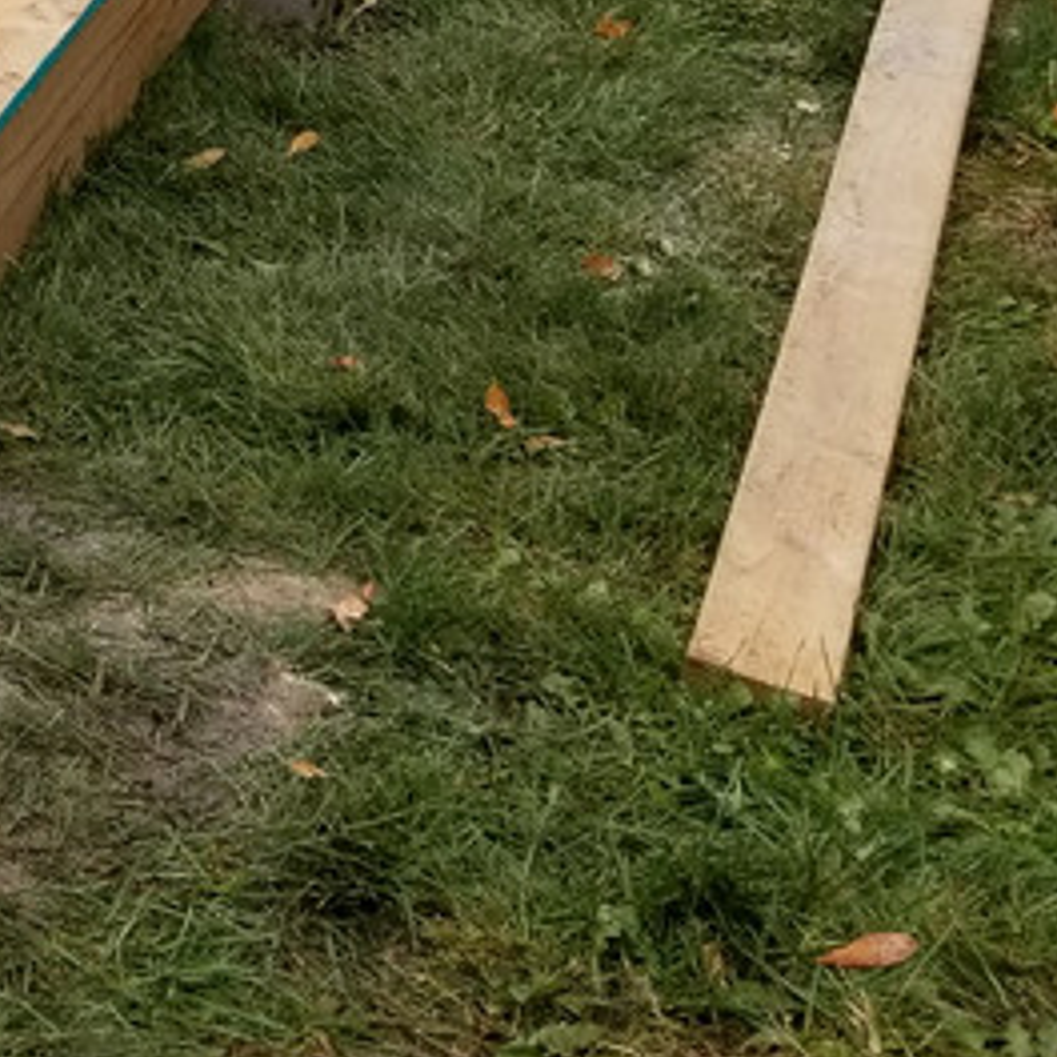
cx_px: -1063
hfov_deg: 15.1
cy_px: -20
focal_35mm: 93
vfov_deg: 18.2
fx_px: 3213
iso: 50
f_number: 1.7
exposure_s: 1/640
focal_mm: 4.25
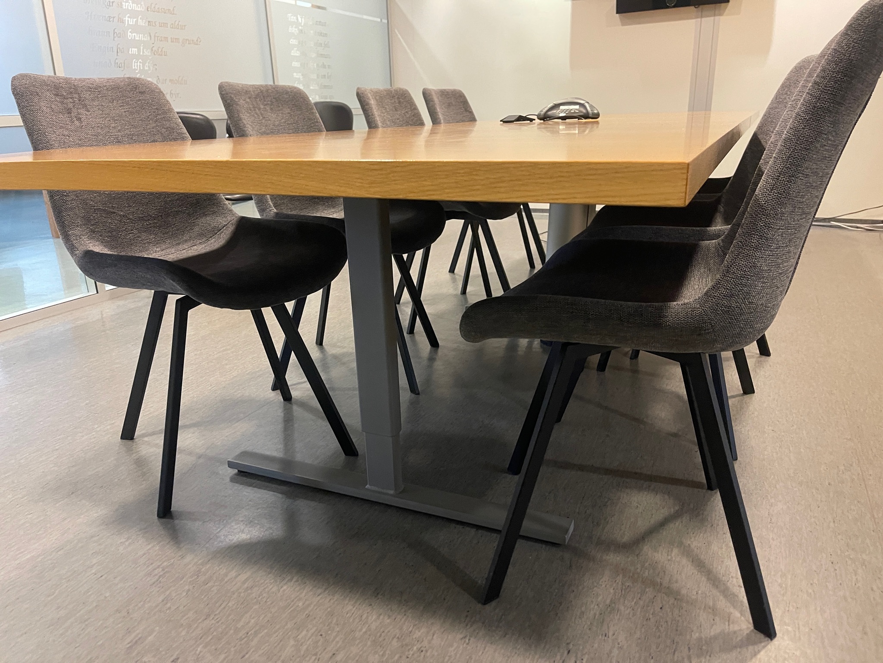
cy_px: 332
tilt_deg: -18.1
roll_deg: +1.1
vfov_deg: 54.9
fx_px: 638
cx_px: 442
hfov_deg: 69.4
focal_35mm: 25
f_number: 1.6
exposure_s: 1/50
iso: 500
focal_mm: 5.1
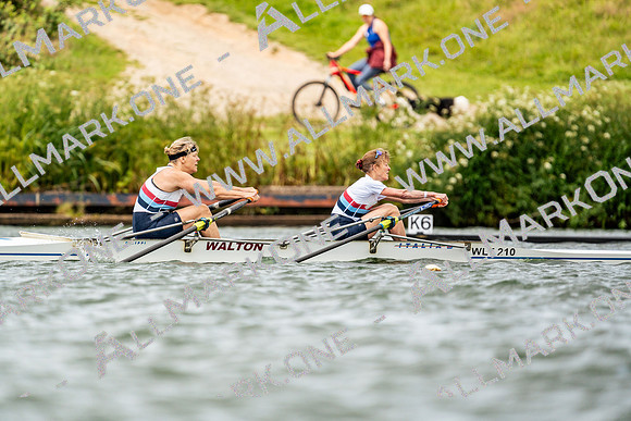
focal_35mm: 600
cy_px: 210
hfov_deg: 3.4
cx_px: 316
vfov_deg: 2.3
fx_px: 10519
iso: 400
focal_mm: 600
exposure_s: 1/2000
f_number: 6.3
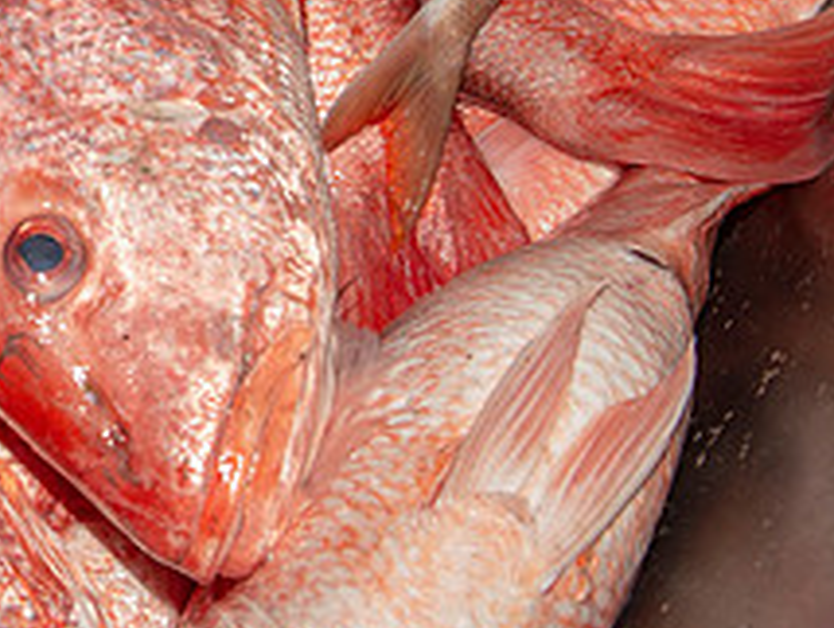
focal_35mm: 94
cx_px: -82
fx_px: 2267
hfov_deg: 19.9
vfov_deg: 15.4
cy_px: -15
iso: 50
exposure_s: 1/160
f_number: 8
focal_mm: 34
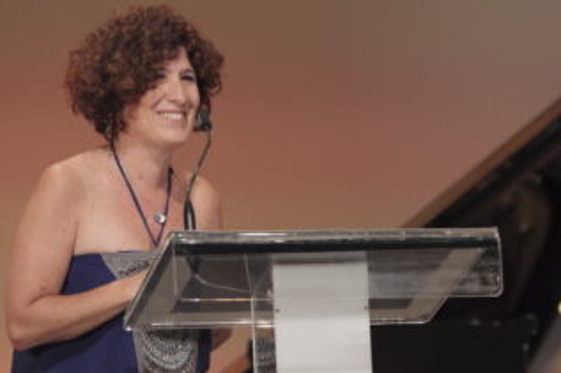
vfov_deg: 6.8
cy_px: 232
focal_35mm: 203
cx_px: 310
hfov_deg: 10.1
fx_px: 3162
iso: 3200
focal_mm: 102.2
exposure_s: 1/500
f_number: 3.2
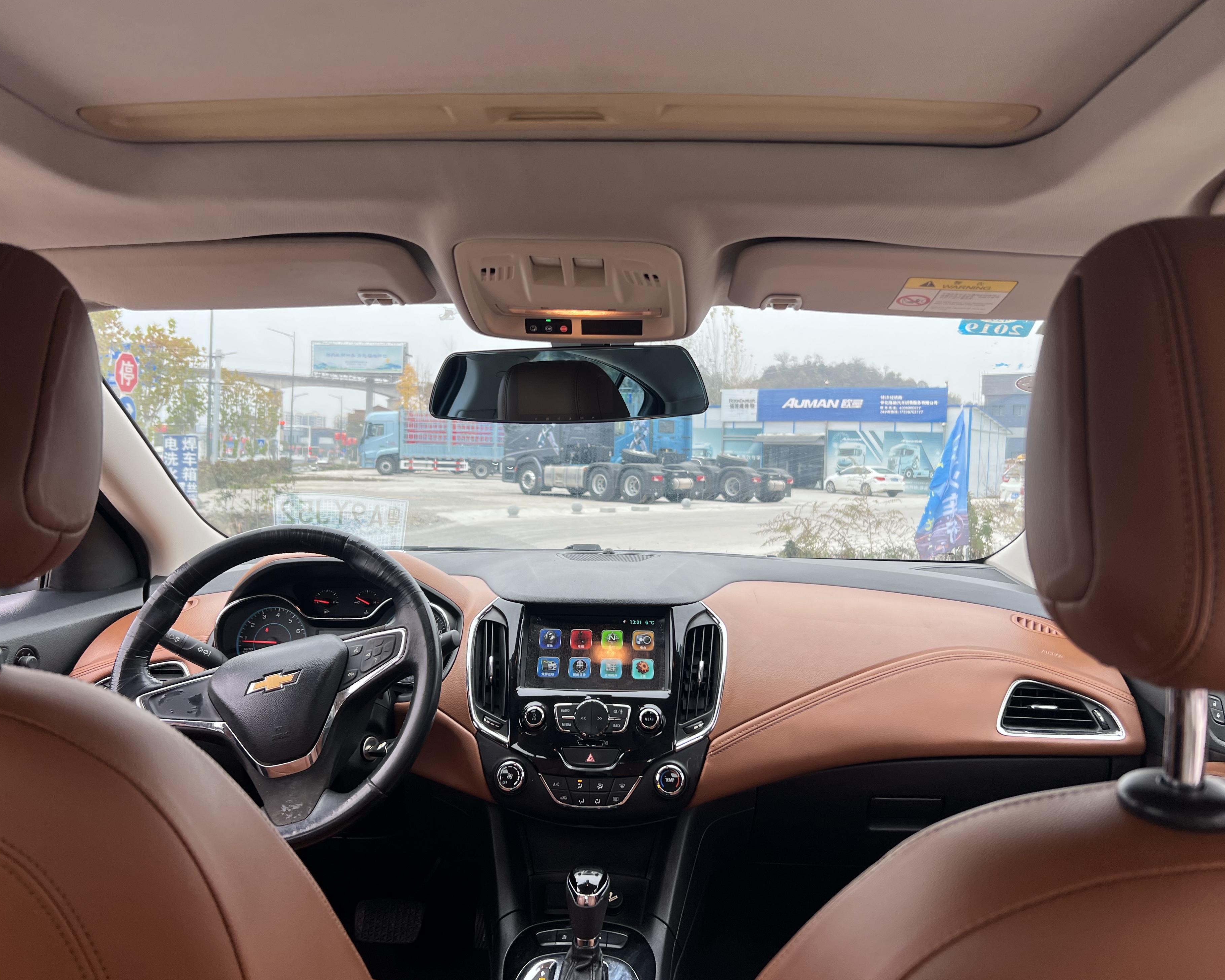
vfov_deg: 51.5
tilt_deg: -1.7
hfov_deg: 62.2
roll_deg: -1.8
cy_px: 476
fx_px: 1015
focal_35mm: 28
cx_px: 602
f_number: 1.5
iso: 40
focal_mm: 5.7
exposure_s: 1/207
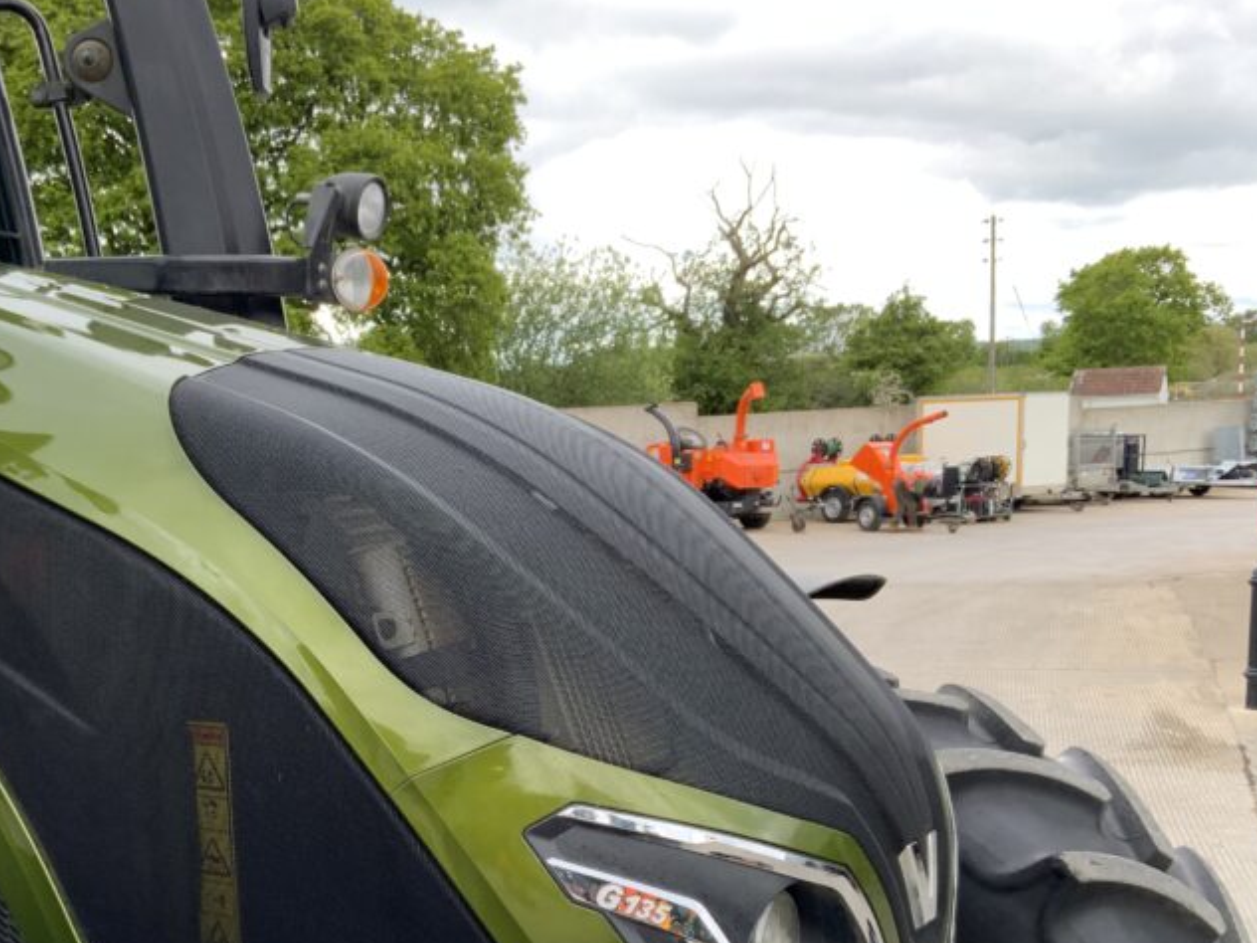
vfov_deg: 30.3
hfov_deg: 39.8
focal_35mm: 47
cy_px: 718
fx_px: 1707
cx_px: 392
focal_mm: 3
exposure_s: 1/122
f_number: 1.8
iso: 16
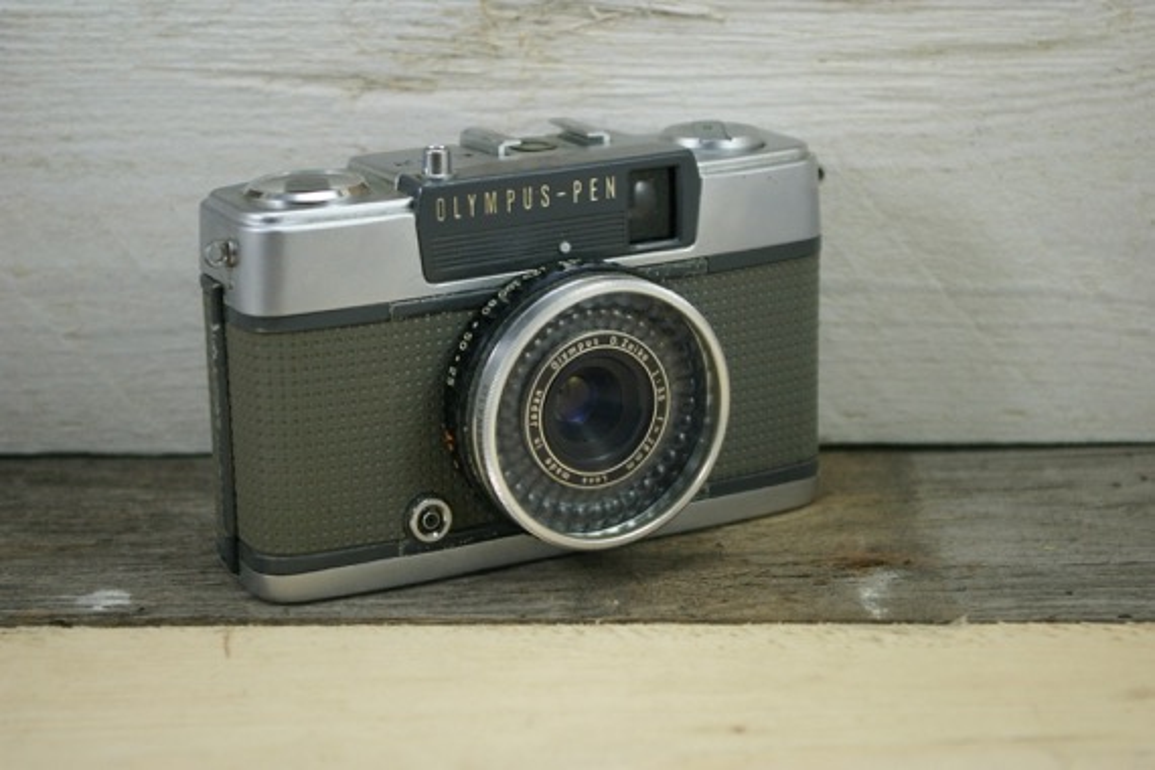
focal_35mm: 82
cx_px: 578
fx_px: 2647
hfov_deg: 24.6
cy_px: 385
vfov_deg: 16.6
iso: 800
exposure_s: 1/90
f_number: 5.6
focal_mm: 55
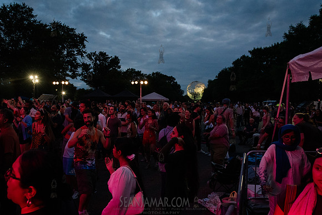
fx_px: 259
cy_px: 122
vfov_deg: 44.9
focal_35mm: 29
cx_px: 145
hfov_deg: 63.5
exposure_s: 1/250
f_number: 4
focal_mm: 24
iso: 6400
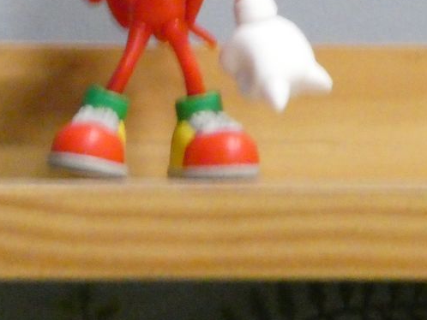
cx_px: 134
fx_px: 4011
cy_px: 105
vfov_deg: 4.6
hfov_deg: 6.1
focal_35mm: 325
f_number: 8
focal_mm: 24.2
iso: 3200
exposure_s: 1/8
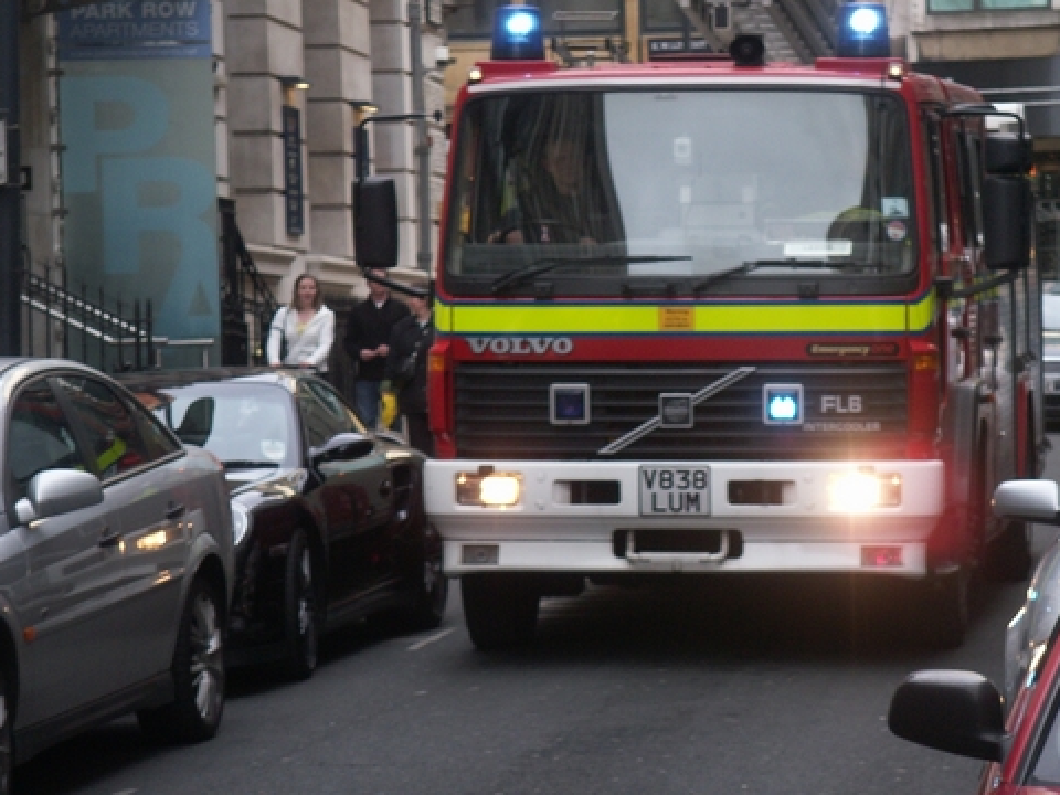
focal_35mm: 148
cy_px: 314
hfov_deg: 13.3
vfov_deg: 10.0
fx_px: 4532
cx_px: 687
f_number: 3.8
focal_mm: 23.1
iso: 64
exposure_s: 1/40
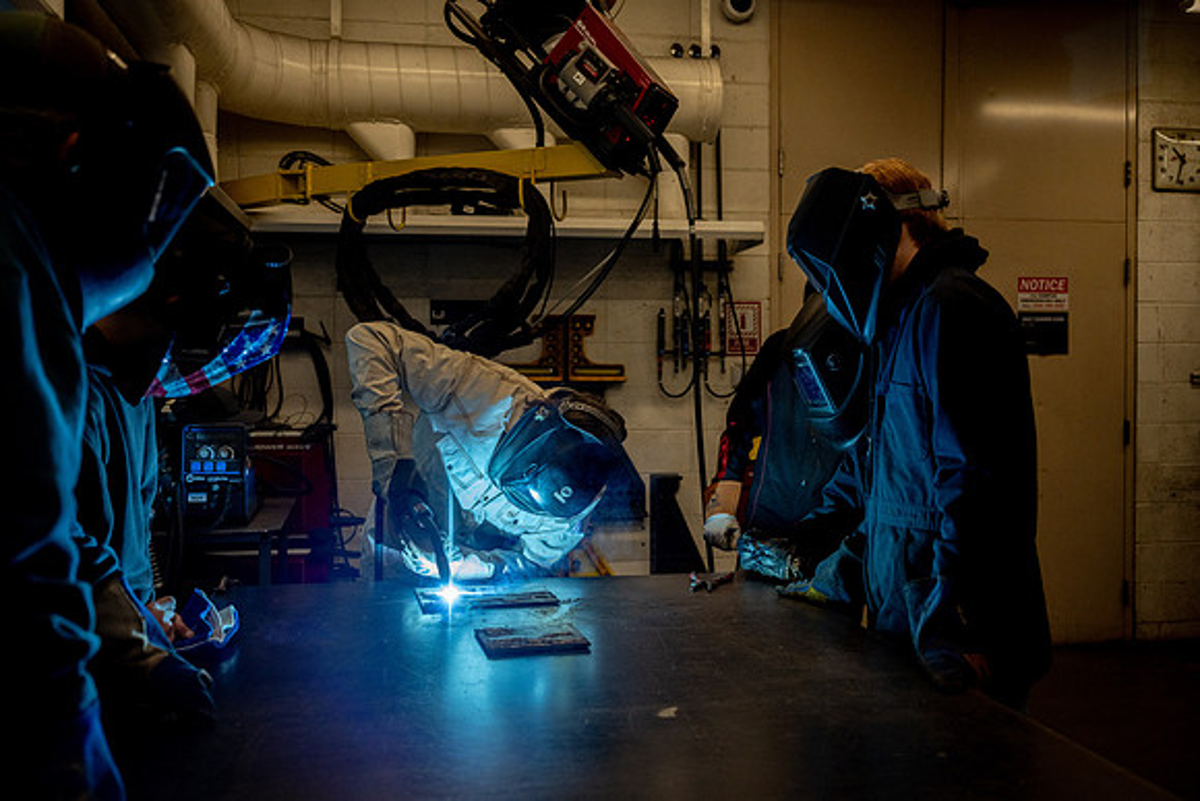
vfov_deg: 41.5
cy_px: 400
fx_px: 1057
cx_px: 600
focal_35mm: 32
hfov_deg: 59.2
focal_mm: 29.5
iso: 640
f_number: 2.8
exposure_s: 1/2500
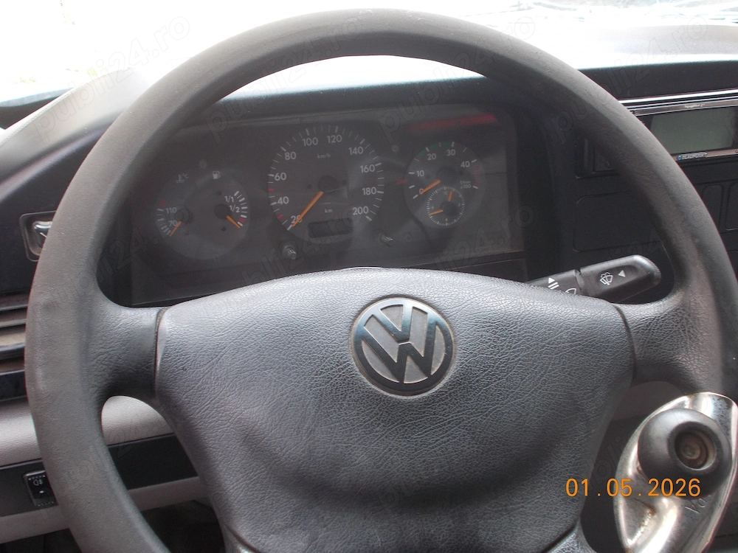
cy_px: 276
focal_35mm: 39
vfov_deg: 36.8
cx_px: 369
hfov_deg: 47.9
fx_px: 831
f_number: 3.9
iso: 125
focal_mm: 6.9
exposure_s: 1/30
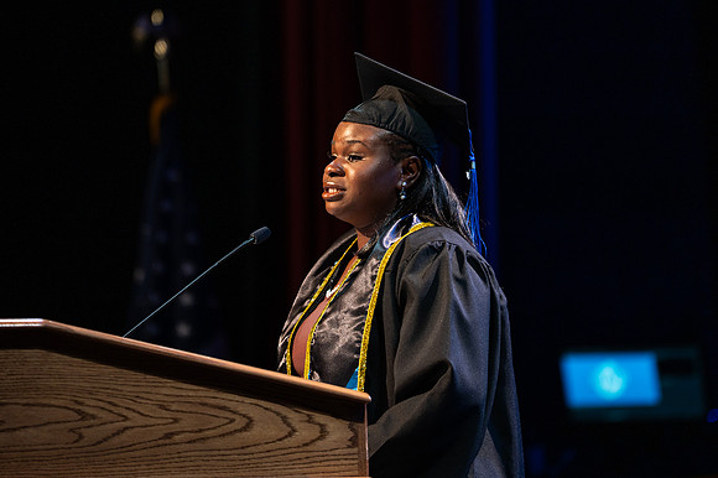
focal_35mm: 296
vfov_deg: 4.6
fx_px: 5892
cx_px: 359
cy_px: 125
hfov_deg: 7.0
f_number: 2.8
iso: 500
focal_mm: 200
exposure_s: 1/125
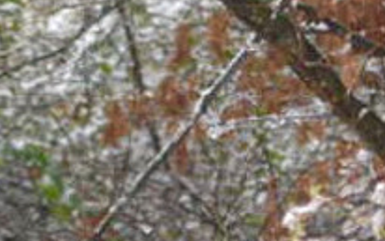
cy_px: 324
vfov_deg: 1.5
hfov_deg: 2.5
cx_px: -60
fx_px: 8976
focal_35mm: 855
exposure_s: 1/100
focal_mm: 72
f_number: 4.8
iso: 100
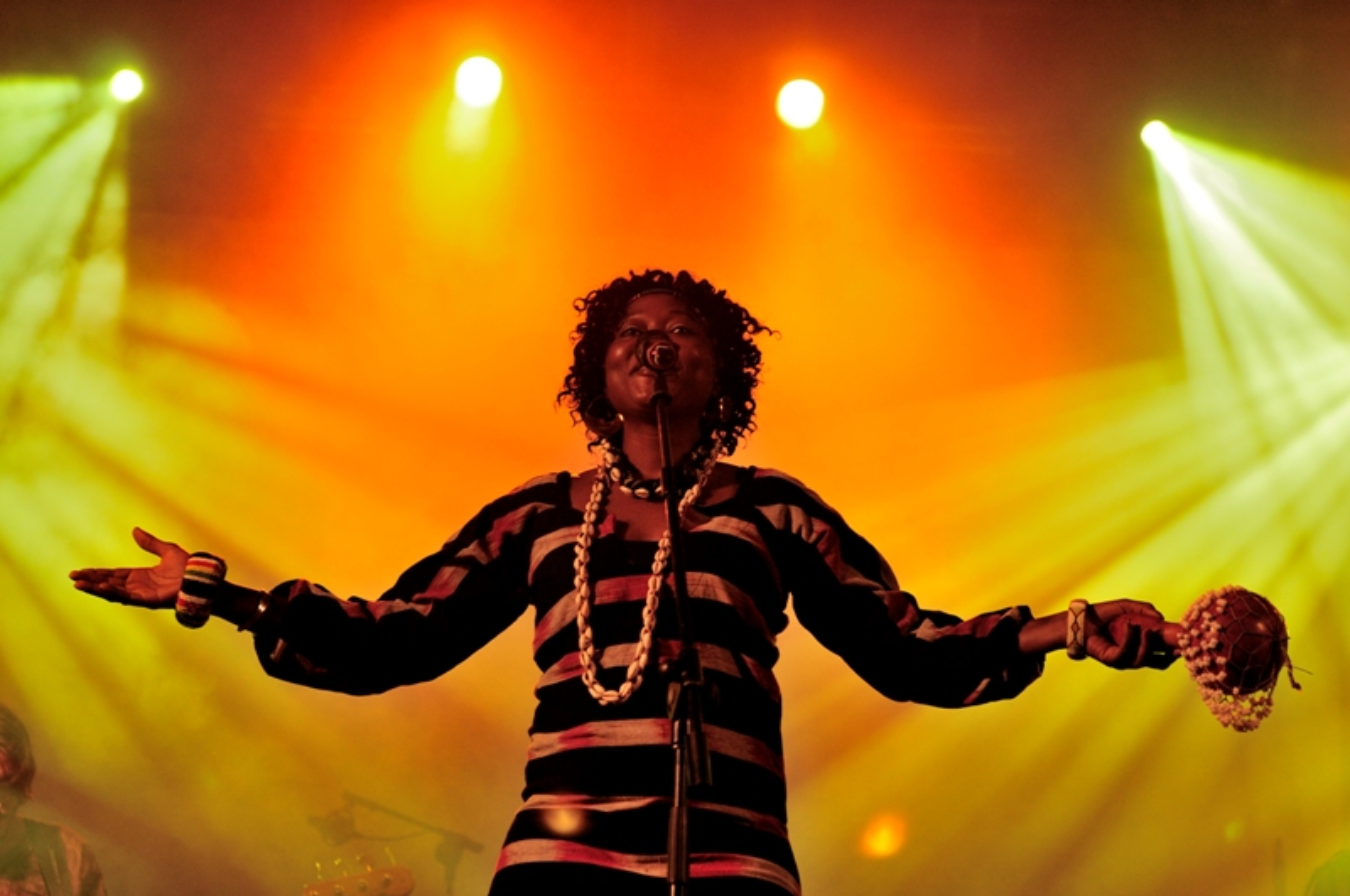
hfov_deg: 19.5
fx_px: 3932
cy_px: 448
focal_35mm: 105
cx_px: 675
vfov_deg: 13.0
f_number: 3.5
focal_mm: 70
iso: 640
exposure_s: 1/125
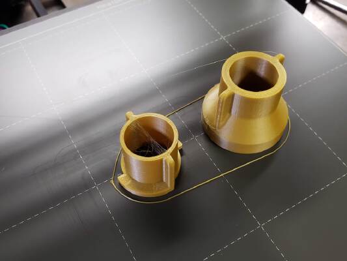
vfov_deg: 53.1
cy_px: 130
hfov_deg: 67.3
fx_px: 261
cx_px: 174
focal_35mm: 26
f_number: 2.4
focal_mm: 4.3
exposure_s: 1/60
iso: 250
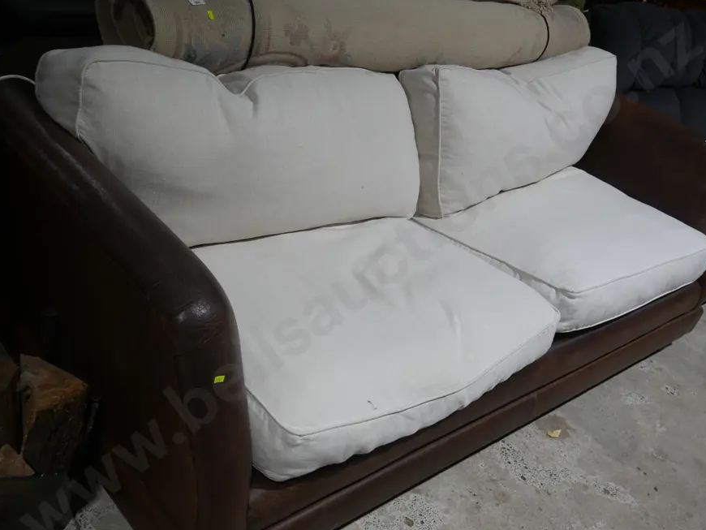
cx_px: 360
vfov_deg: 36.0
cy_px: 285
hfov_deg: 46.8
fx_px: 816
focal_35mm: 40
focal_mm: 17
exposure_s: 1/100
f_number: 4
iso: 200
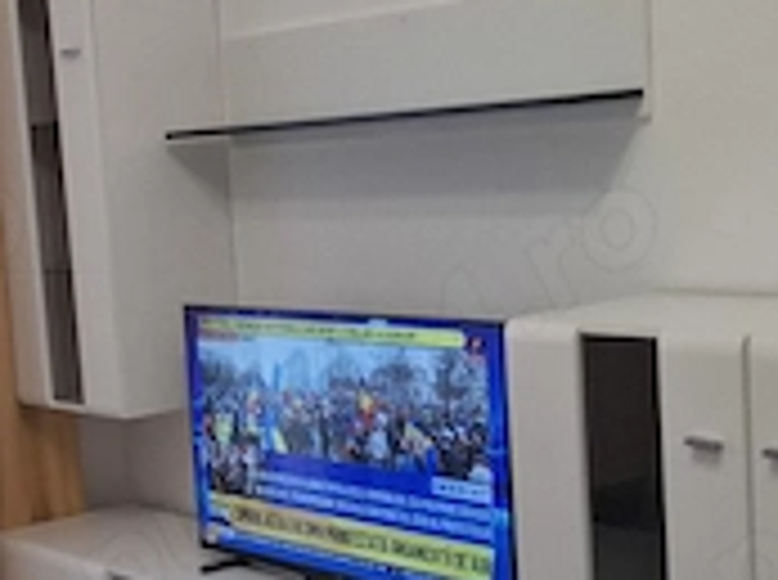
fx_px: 1794
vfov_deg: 18.2
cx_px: 49
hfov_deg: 23.7
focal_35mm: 80
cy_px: 450
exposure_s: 1/100
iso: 125
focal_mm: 5.54
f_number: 1.8
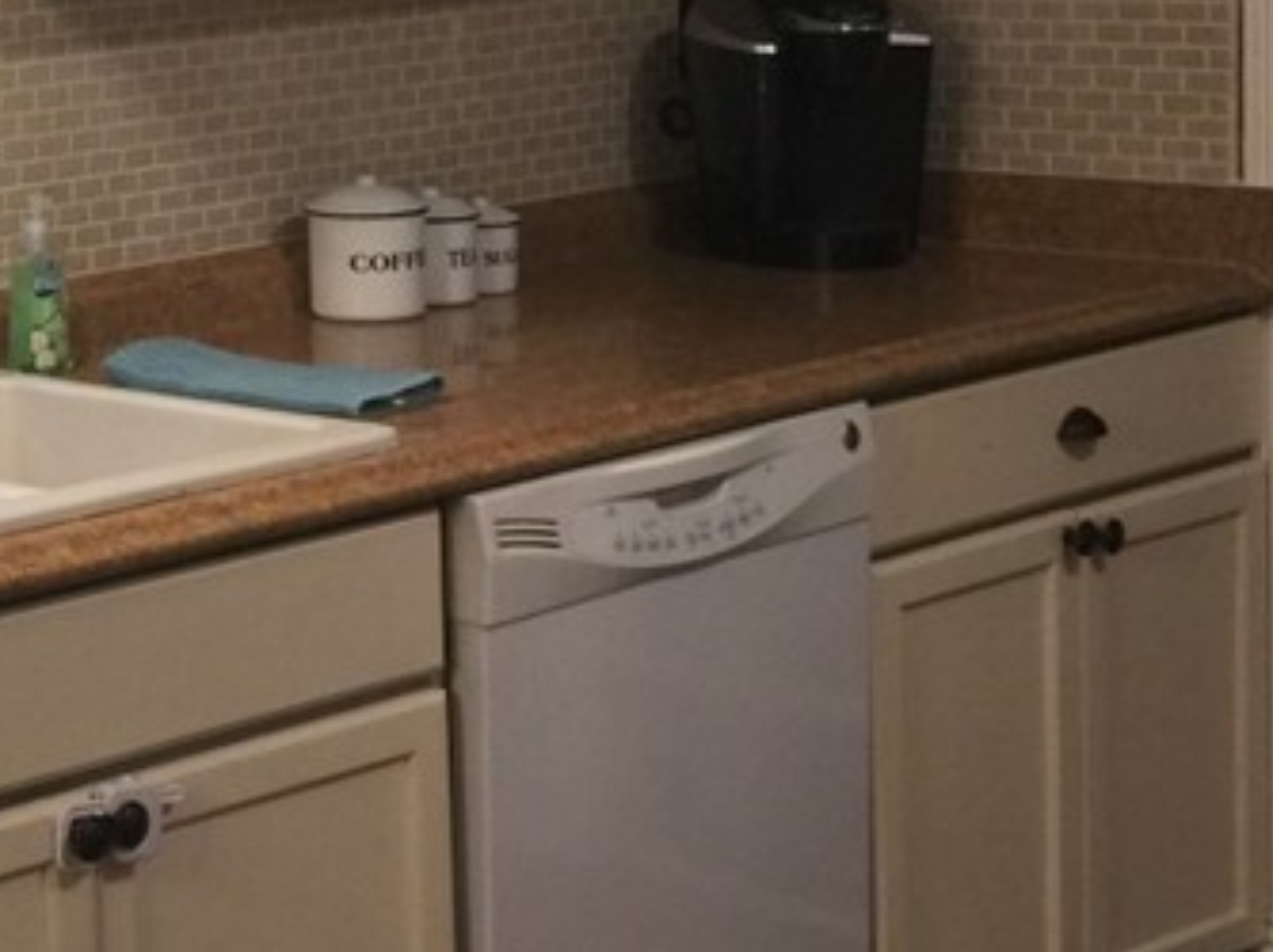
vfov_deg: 16.4
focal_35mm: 89
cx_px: -606
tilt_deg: -5.0
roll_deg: +2.7
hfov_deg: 19.4
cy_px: 171
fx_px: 3271
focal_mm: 4.15
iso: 50
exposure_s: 1/15
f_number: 2.2
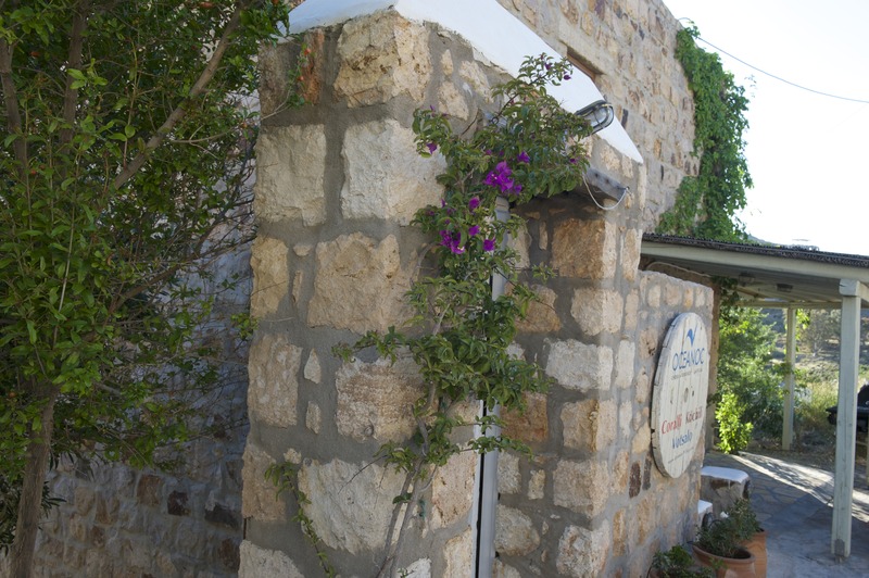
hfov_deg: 63.7
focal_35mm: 29
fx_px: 699
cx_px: 434
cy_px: 289
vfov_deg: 44.9
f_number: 11
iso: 500
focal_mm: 29
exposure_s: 1/100
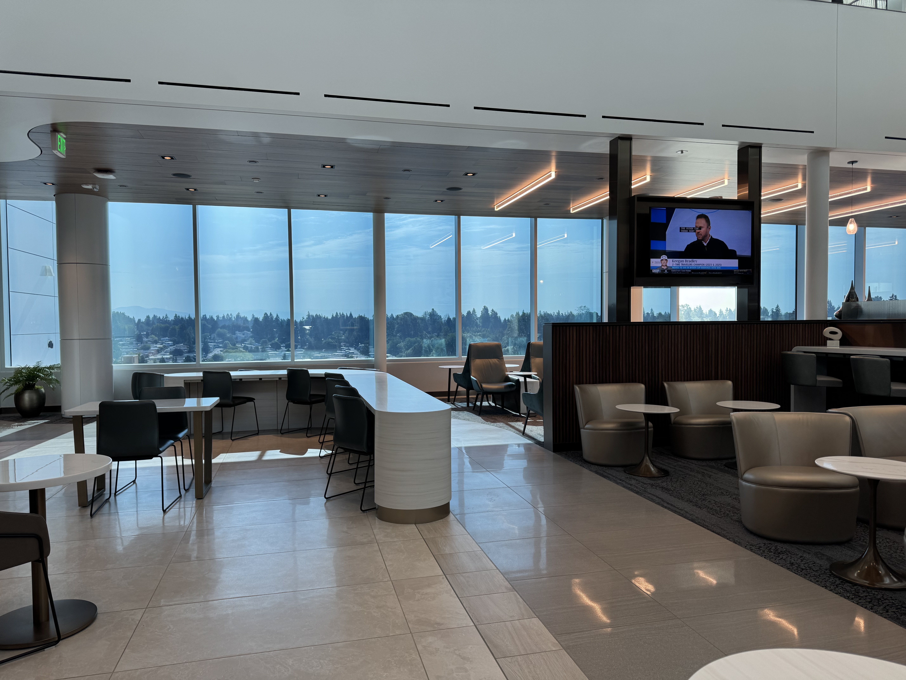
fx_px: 628
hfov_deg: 71.6
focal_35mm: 24
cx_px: 453
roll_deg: +0.0
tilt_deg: -3.6
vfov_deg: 56.8
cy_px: 340
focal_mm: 6.76
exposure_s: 1/137
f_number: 1.78
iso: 50
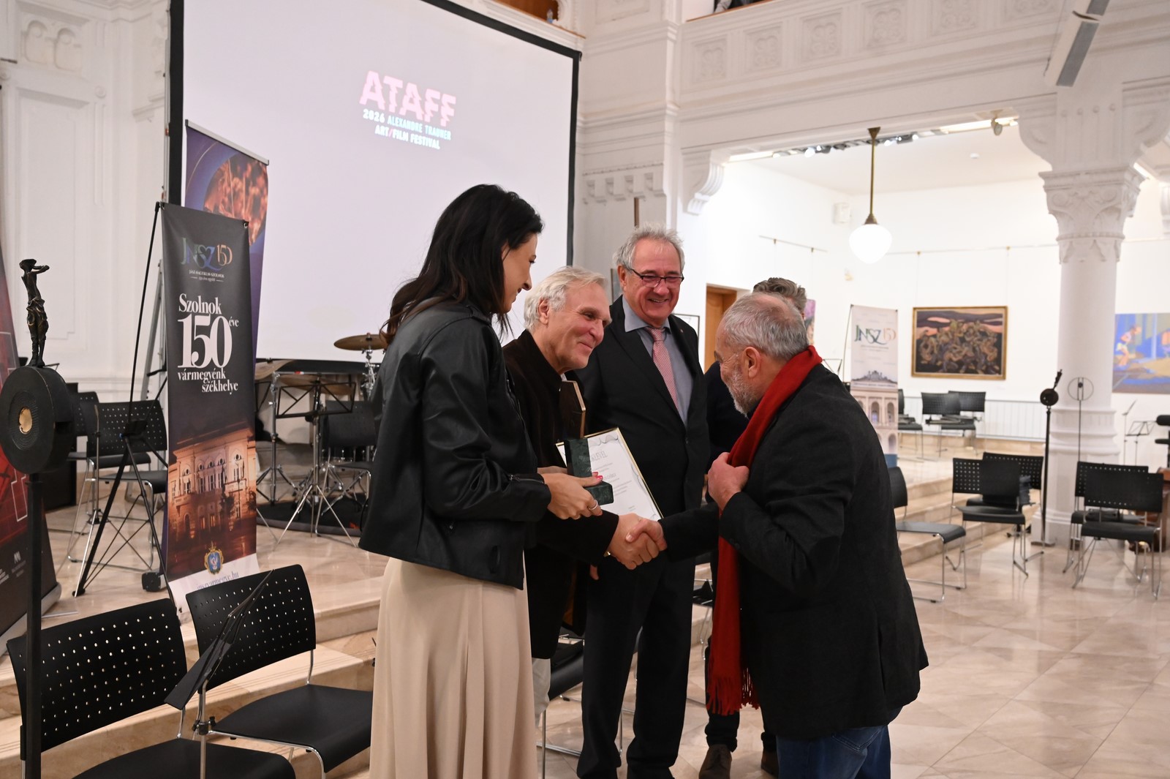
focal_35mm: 30
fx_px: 974
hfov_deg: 62.0
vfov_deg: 43.6
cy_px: 390
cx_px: 585
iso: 6400
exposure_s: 1/125
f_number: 4
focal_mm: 30
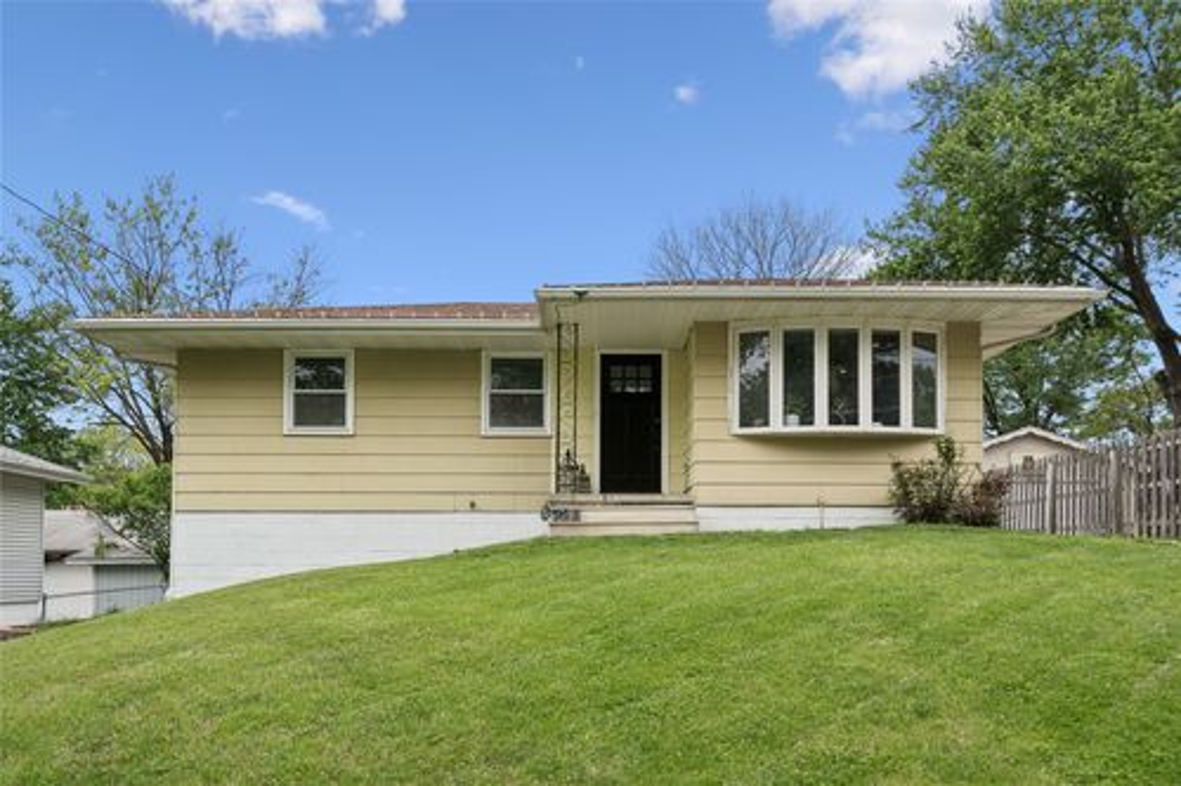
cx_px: 590
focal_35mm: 27
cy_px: 393
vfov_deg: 47.9
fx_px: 885
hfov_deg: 67.4
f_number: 9
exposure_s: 1/1000
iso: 800
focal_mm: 27
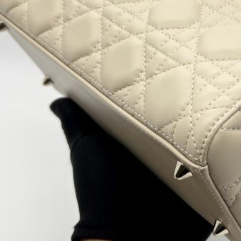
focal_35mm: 69
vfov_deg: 24.6
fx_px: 543
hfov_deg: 24.3
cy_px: 49
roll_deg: +1.0
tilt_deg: -26.2
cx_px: 217
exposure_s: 1/129
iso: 32
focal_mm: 5.7
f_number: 1.5
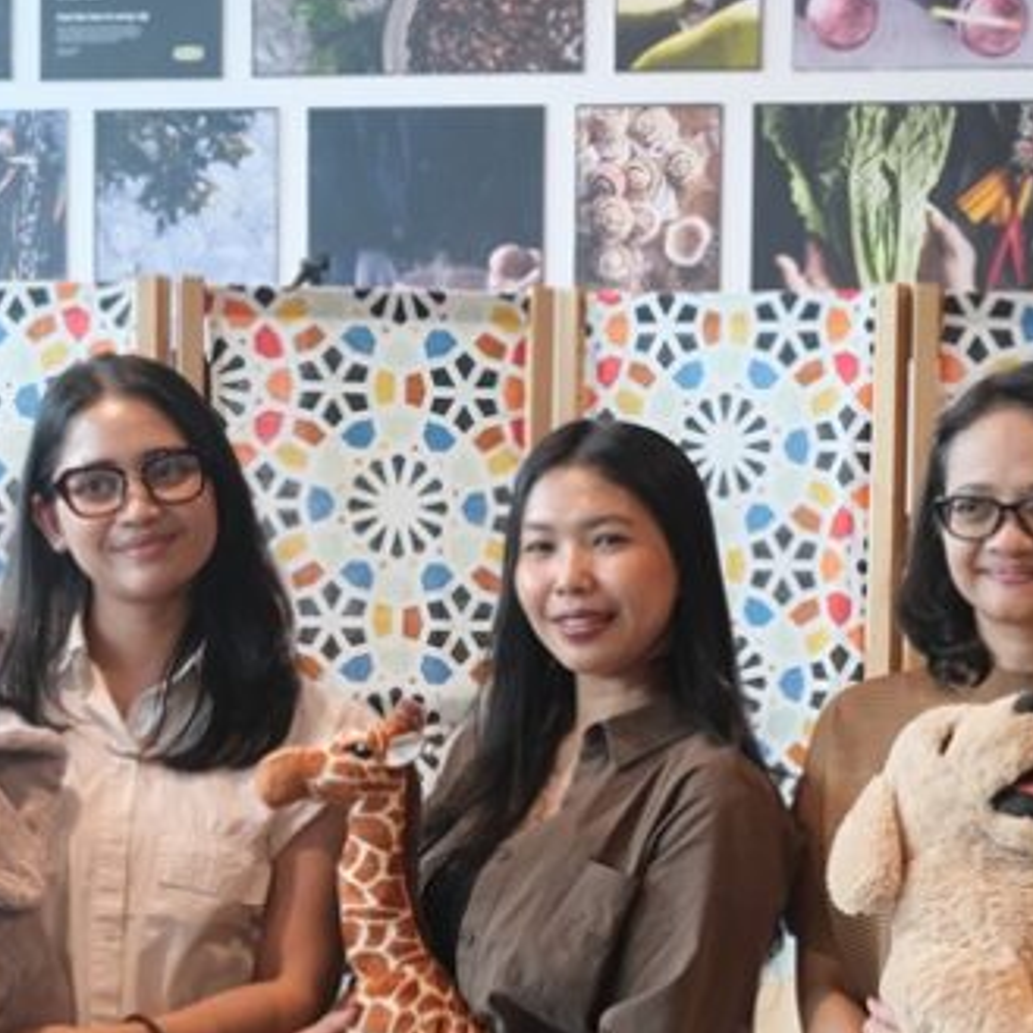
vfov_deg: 19.0
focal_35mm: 91
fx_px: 3072
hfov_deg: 19.0
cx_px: 769
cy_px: 768
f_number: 4.5
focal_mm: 29.6
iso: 3200
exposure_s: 1/85
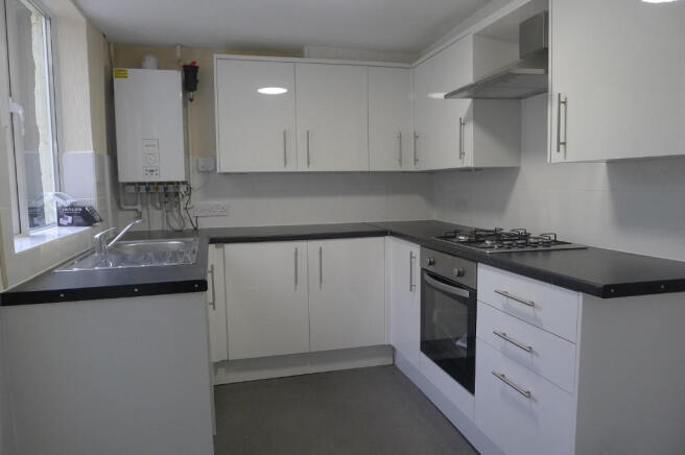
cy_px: 228
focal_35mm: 24
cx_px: 342
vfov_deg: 53.0
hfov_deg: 73.8
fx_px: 456
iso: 320
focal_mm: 5.1
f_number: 2
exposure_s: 1/60
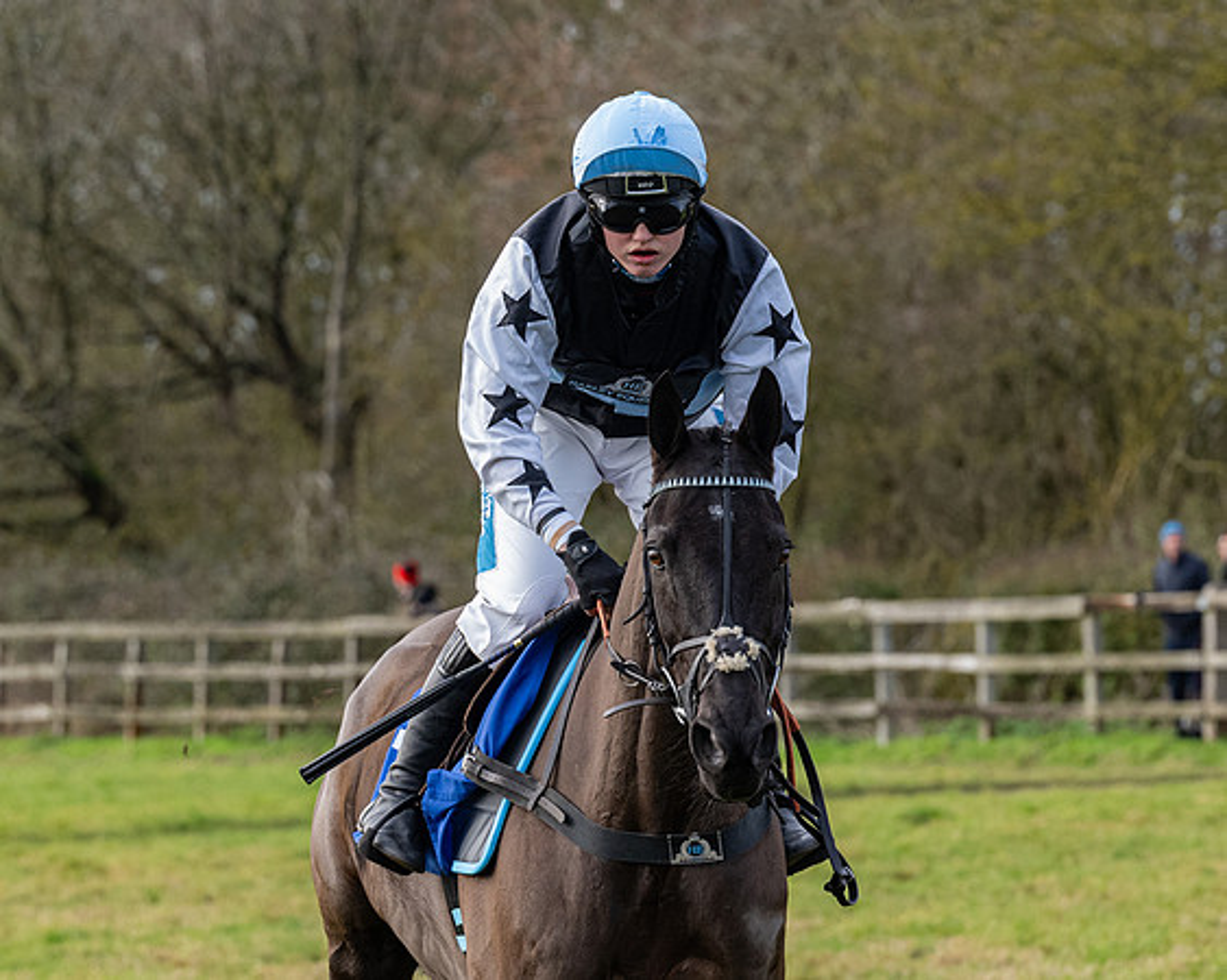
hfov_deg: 6.8
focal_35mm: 283
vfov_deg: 5.5
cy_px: 557
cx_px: 738
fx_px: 10264
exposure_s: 1/800
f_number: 5
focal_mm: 130
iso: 800
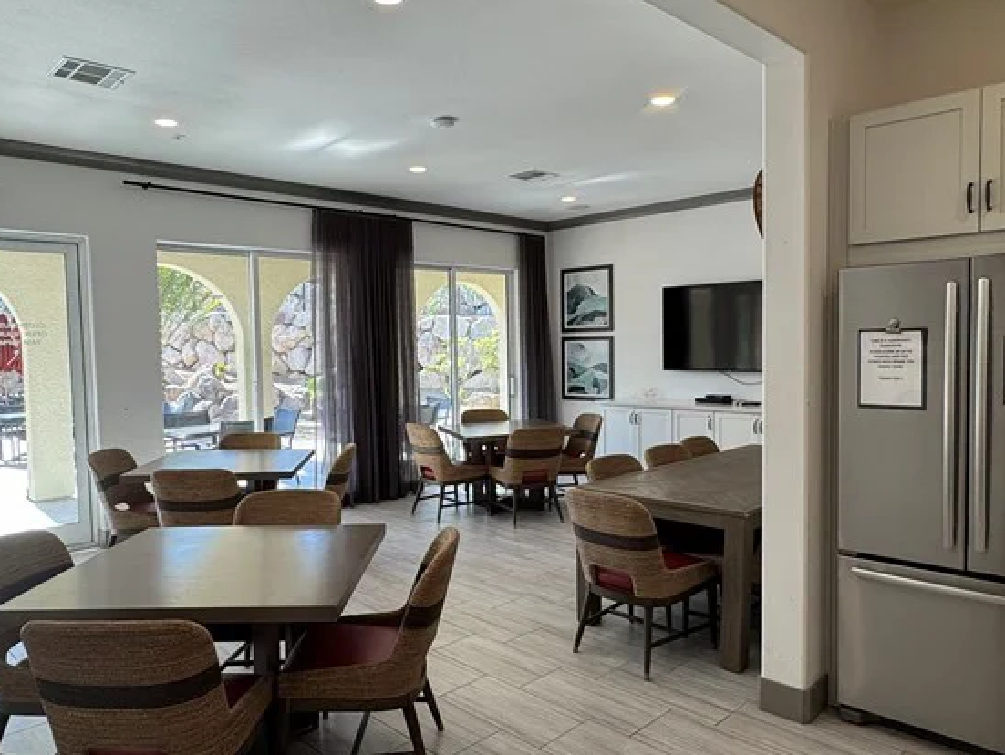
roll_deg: +0.6
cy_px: 378
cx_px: 498
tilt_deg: -2.5
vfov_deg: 53.1
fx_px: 755
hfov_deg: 67.3
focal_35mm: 26
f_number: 2.2
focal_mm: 2.22
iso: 50
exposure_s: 1/120
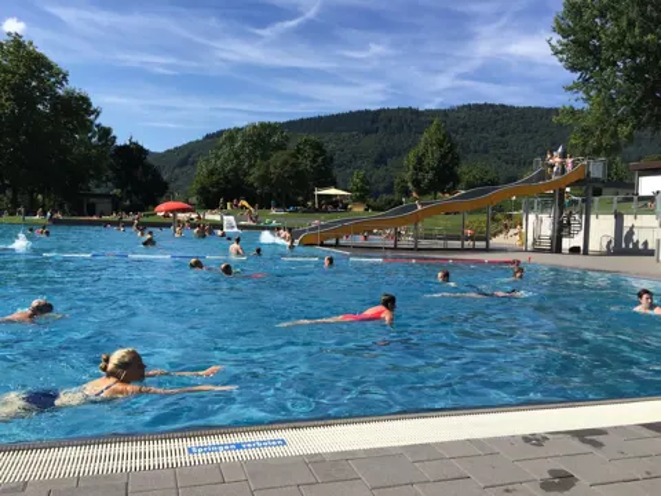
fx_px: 554
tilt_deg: -1.6
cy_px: 248
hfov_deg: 61.7
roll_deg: -4.3
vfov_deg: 48.2
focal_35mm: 29
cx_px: 330
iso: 32
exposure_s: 1/2198
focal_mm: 4.15
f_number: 2.2
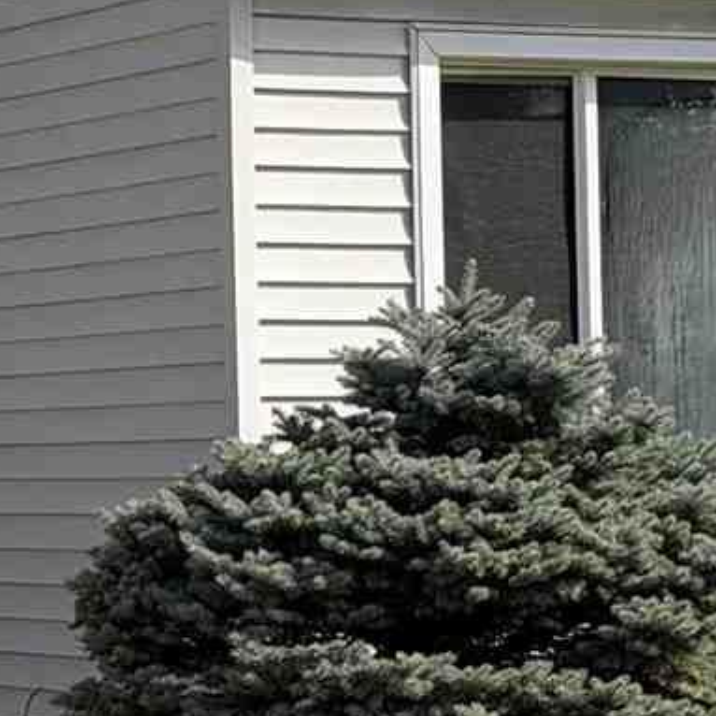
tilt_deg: +1.5
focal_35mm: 170
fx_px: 3978
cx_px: -105
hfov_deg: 10.1
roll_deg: +1.8
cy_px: 366
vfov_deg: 10.3
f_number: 1.8
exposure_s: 1/2976
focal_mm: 6.93
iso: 64
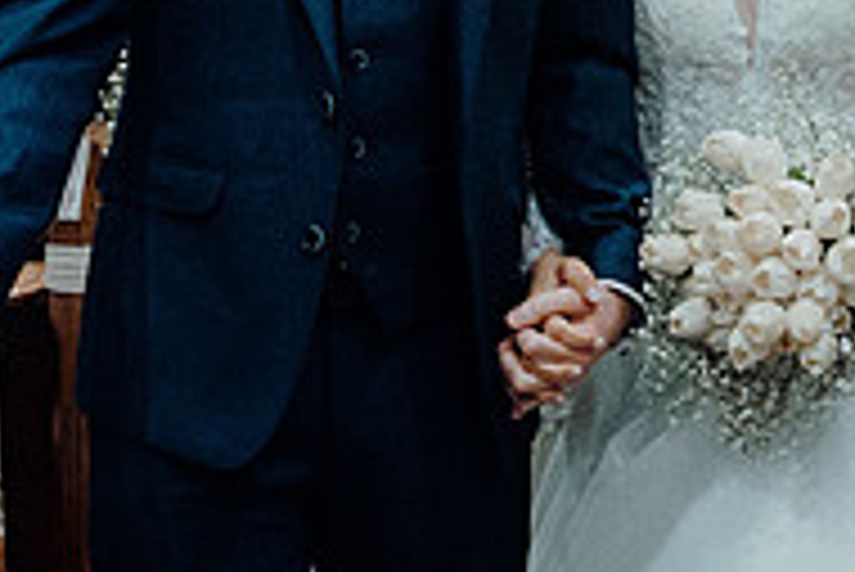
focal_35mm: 159
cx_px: 572
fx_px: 3779
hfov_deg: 12.9
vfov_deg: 8.6
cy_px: 11
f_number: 3.5
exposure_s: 1/160
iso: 3200
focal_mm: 52
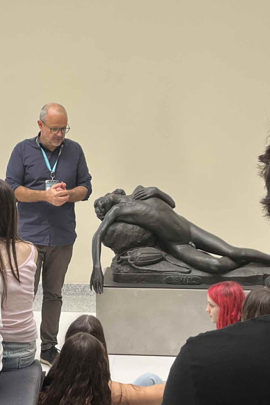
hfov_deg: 17.6
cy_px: 188
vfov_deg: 26.3
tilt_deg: -7.3
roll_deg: +0.3
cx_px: 65
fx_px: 866
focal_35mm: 77
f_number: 1.6
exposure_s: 1/120
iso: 125
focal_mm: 5.1
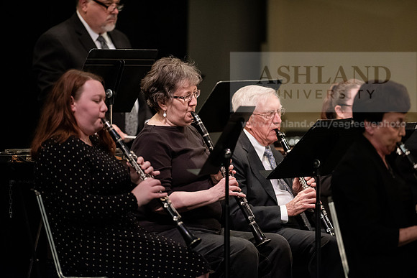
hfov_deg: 6.9
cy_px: 139
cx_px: 208
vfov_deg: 4.6
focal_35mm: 300
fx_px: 3476
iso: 4000
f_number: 2.8
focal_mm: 300
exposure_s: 1/320
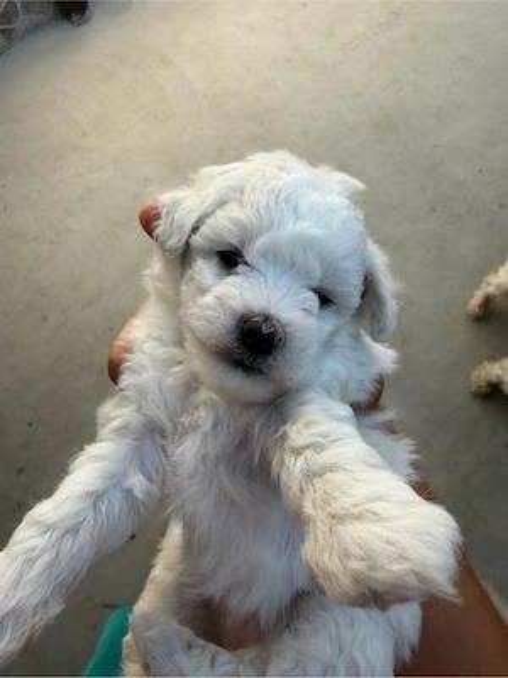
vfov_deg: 71.6
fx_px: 470
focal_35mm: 24
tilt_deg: -67.6
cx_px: 254
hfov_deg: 56.8
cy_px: 339
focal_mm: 2.22
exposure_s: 1/497
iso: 50
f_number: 2.2
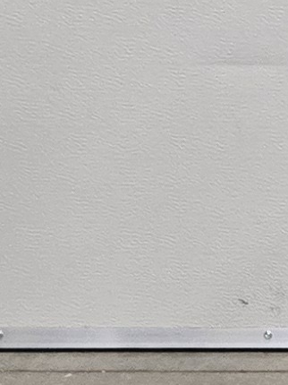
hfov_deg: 6.4
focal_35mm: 214
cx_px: 801
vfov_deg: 9.2
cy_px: 98
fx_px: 2376
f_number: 1.8
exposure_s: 1/180
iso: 250
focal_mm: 5.4
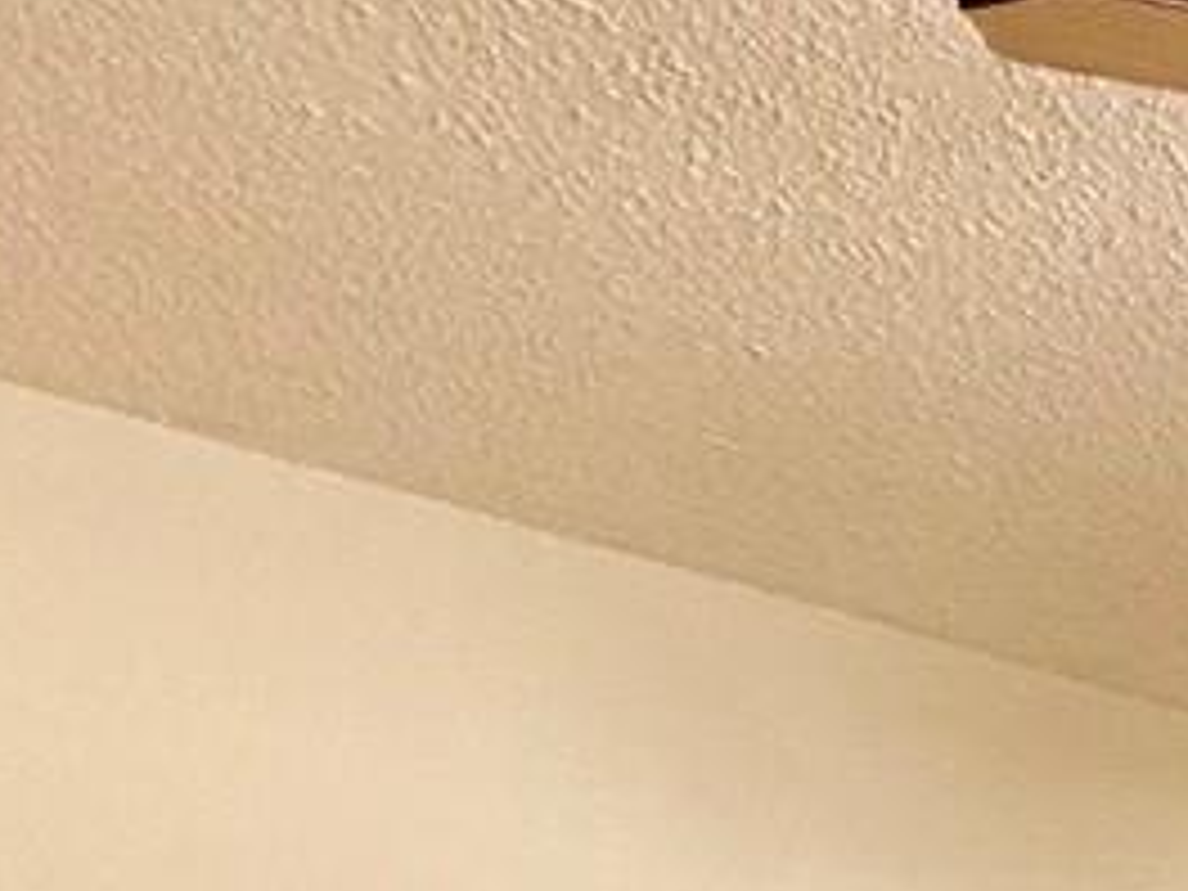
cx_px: 2682
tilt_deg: -6.4
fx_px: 2917
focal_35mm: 85
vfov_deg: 12.6
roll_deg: -1.2
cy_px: 2259
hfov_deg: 15.5
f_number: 2.2
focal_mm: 2.22
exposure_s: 1/120
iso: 64
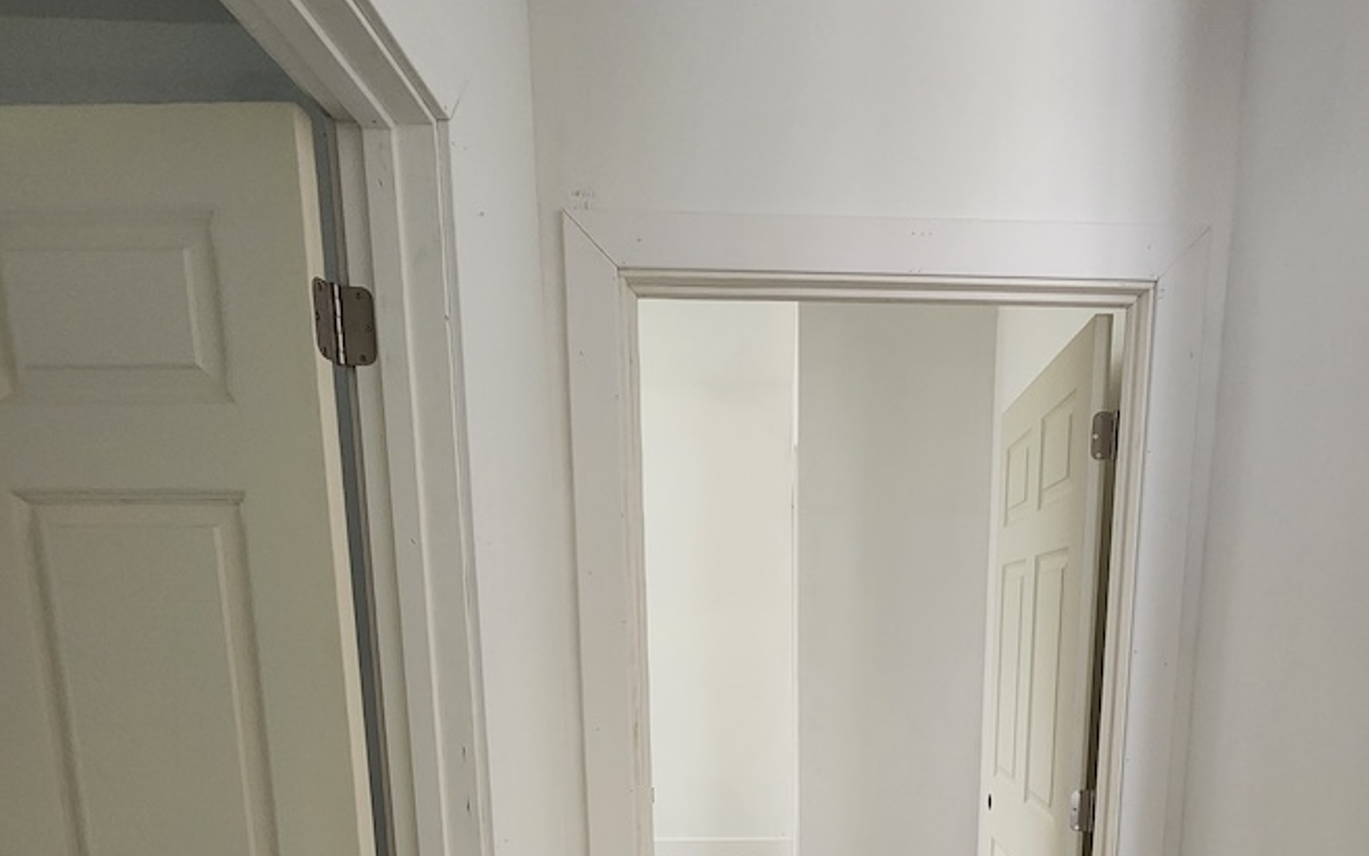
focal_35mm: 23
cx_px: 851
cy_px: 796
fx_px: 858
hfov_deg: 75.9
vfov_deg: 46.8
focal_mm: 2.2
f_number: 2.2
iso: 320
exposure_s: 1/40
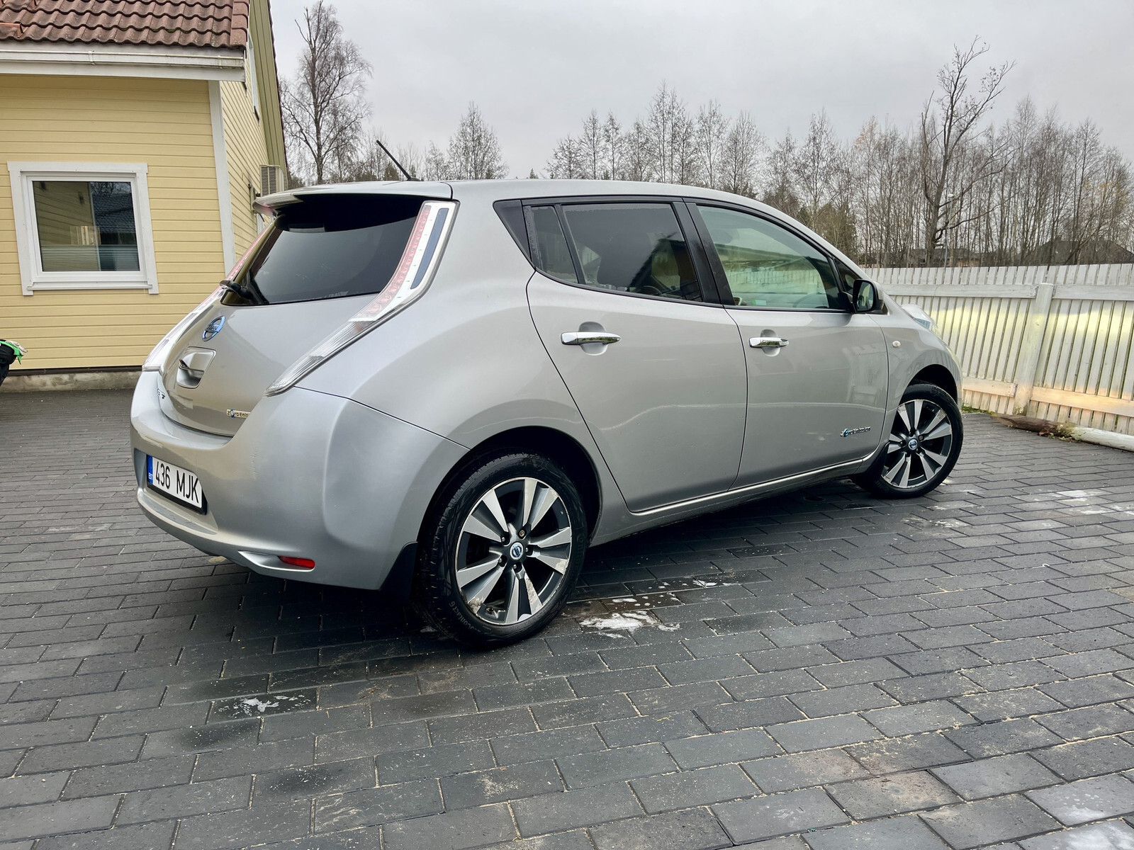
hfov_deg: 67.3
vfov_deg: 53.1
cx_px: 567
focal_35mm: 26
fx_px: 852
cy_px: 425
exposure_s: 1/121
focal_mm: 5.1
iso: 50
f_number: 1.6
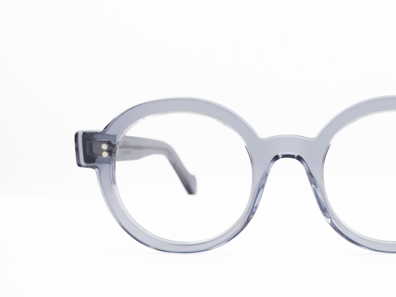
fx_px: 744
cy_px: 145
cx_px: 290
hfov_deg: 29.4
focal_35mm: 65
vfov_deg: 22.6
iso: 200
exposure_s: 1/250
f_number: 5.6
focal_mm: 20
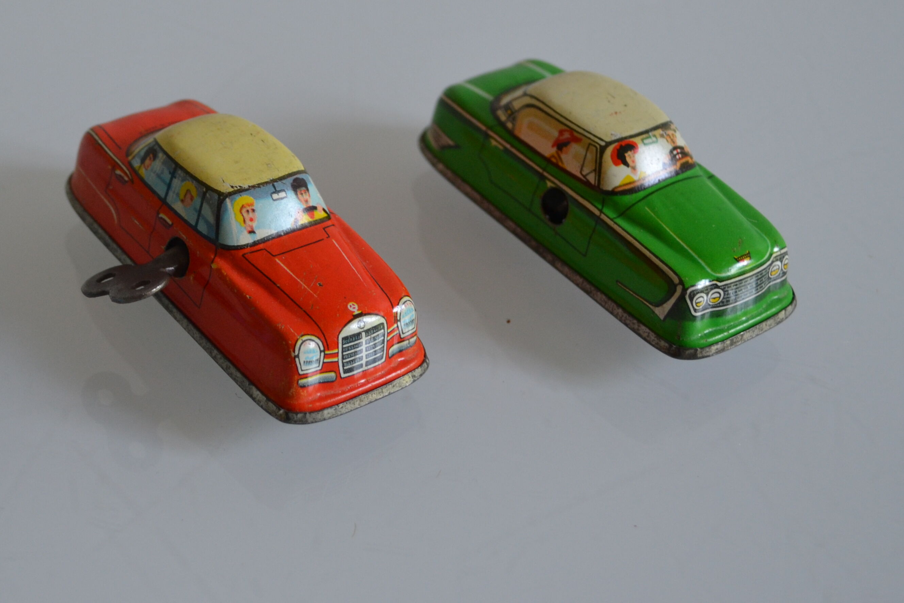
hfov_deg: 27.4
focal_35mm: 73
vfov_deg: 18.6
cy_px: 169
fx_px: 1833
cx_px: 245
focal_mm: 28
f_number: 4.5
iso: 400
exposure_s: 1/60
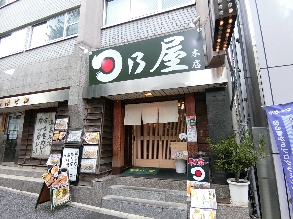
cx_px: 146
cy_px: 110
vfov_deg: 68.7
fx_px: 161
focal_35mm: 19
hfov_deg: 84.7
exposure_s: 1/100
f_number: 2.7
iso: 80
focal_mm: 4.06
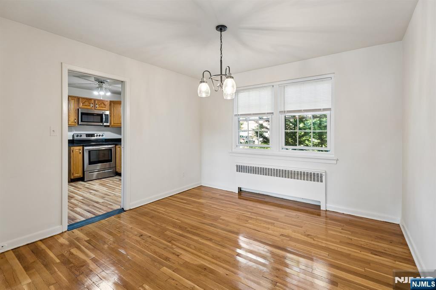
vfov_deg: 70.7
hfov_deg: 93.6
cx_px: 218
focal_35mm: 17
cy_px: 145
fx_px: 205
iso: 100
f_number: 7.1
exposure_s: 1/4
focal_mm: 16.9
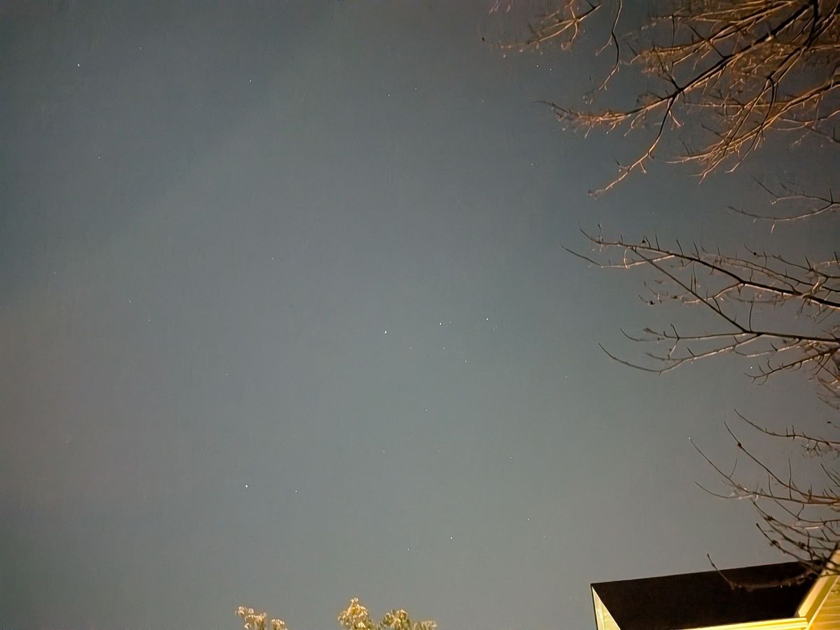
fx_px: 582
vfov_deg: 56.8
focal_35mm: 24
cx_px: 420
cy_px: 315
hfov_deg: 71.6
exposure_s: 1/3.26
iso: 14869
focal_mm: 4.53
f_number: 1.7
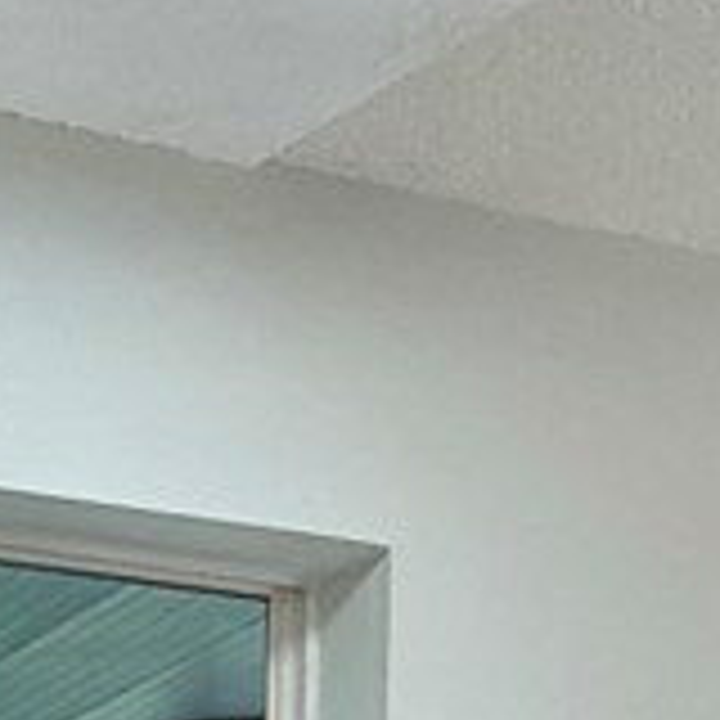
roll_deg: -0.5
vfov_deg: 12.3
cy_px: 1490
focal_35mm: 124
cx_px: -274
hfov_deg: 13.4
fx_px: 2918
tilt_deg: -3.4
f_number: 2.2
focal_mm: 2.22
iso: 160
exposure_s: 1/120
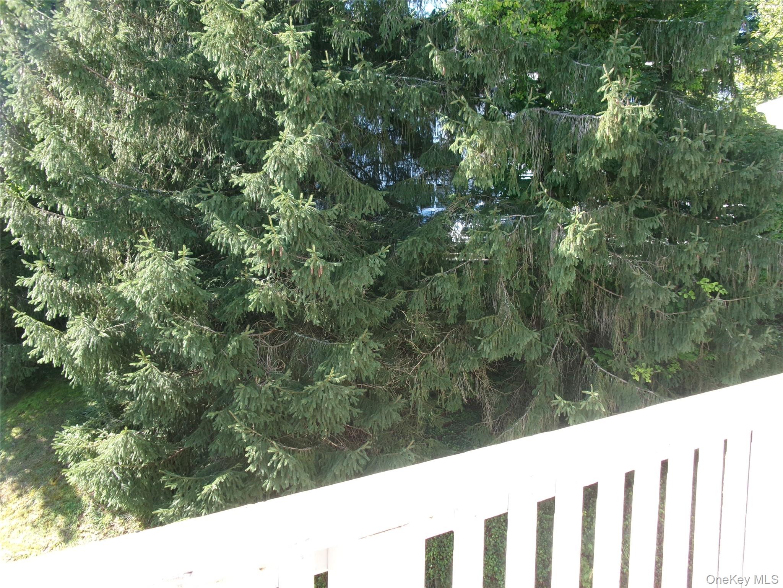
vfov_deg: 49.7
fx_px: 633
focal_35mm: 28
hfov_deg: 63.4
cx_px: 392
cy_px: 294
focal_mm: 5.1
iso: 100
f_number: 3.9
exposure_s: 1/90
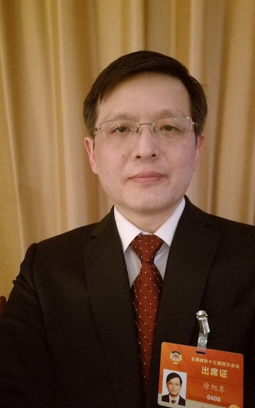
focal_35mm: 28
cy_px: 202
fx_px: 311
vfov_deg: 66.5
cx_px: 144
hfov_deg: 44.4
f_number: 1.9
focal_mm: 3.38
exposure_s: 1/16.7
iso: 1000
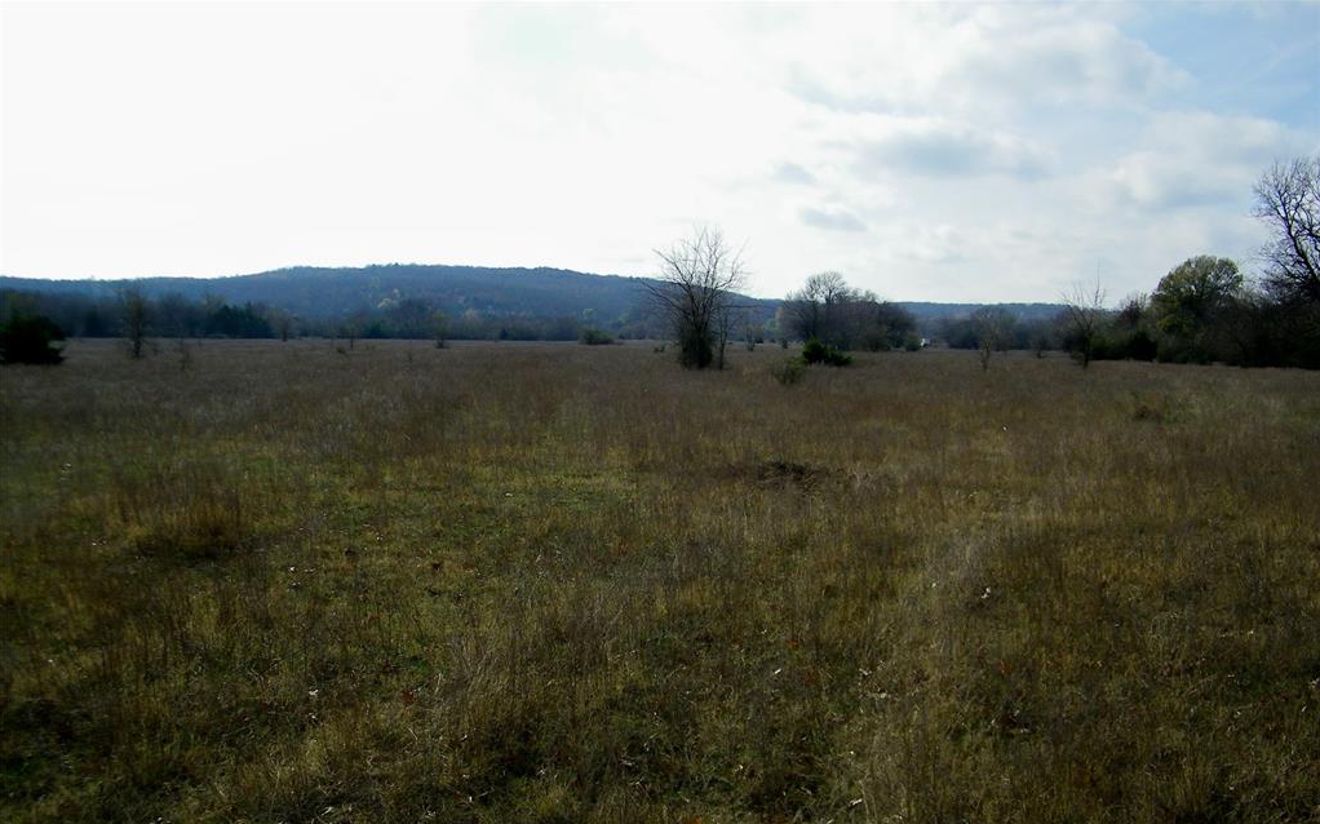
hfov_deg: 56.7
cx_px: 660
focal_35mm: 34
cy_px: 495
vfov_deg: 37.1
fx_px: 1223
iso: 80
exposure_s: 1/320
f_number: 7.2
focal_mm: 5.8
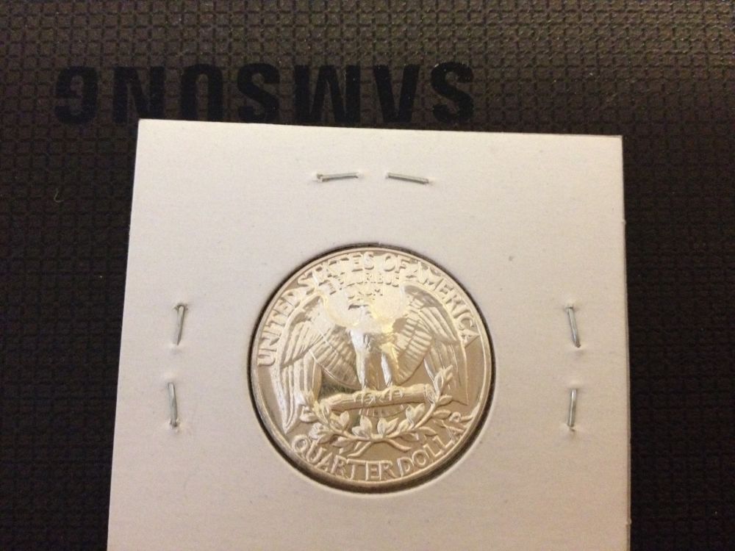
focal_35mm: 35
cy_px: 276
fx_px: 743
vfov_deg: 40.7
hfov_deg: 52.6
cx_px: 368
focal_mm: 4.28
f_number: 2.4
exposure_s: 1/15
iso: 500
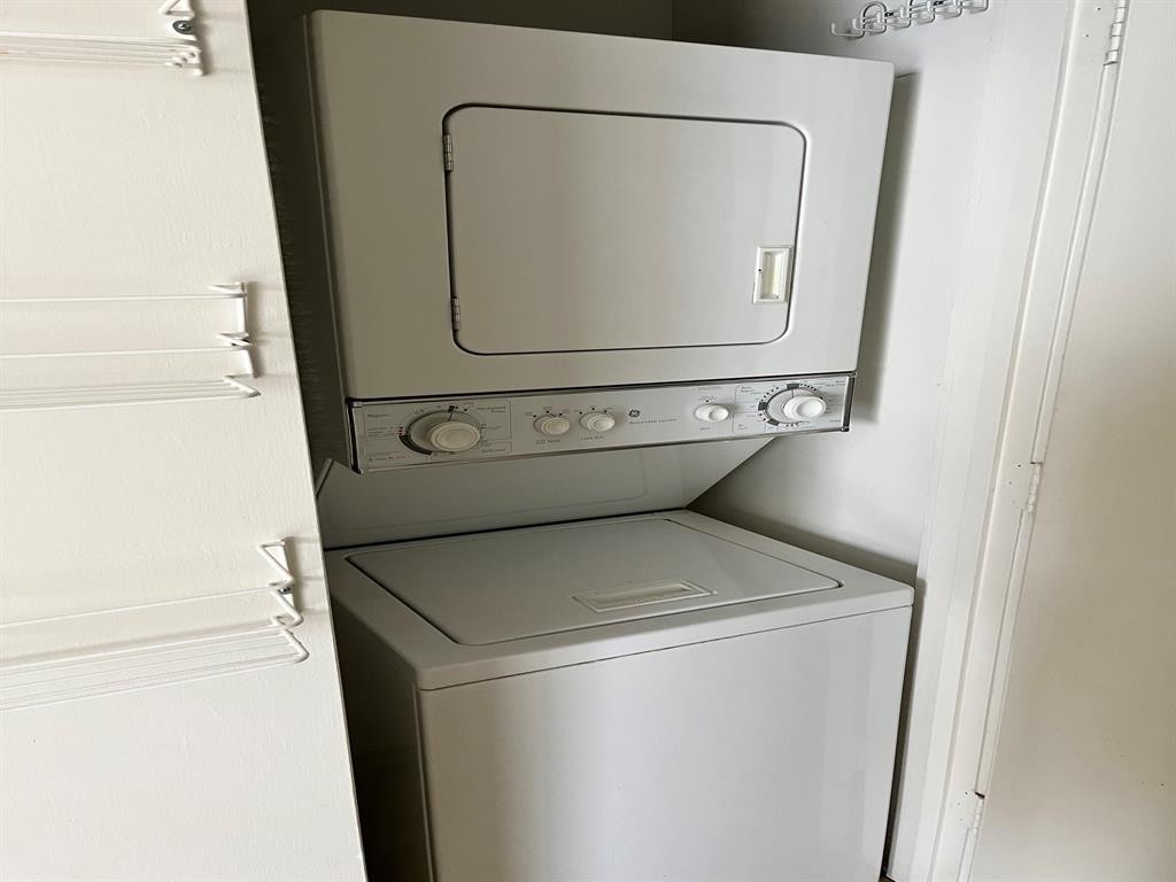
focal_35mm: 26
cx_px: 588
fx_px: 883
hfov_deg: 67.3
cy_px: 441
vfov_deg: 53.1
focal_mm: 5.1
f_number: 1.6
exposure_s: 1/60
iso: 250
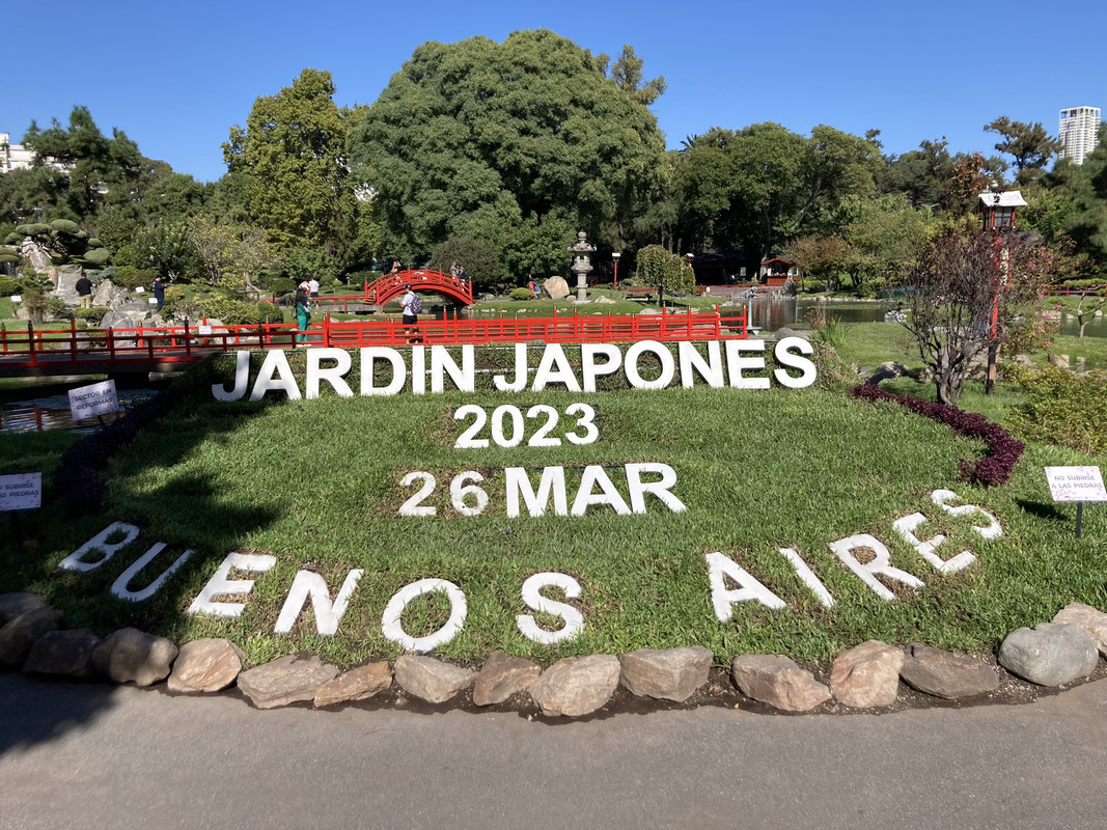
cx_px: 554
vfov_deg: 49.7
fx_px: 895
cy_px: 415
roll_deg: +0.6
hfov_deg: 63.4
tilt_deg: -7.1
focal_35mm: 28
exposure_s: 1/2114
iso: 20
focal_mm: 3.99
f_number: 1.8
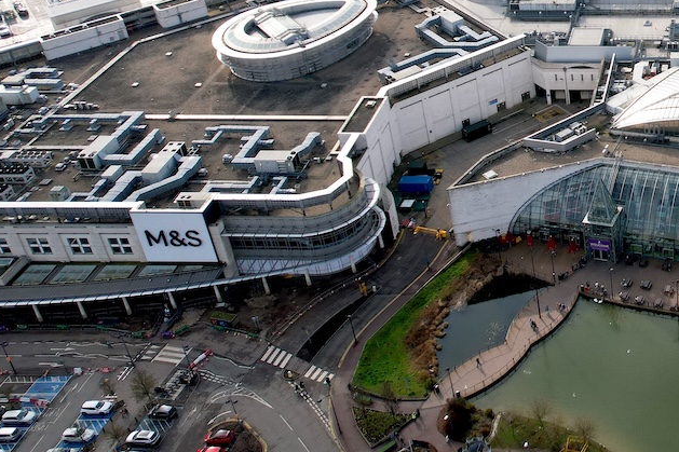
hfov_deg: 34.9
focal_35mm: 49
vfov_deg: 26.4
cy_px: 32
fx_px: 924
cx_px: 743
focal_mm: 8.4
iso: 150
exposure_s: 1/1600
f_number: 2.8
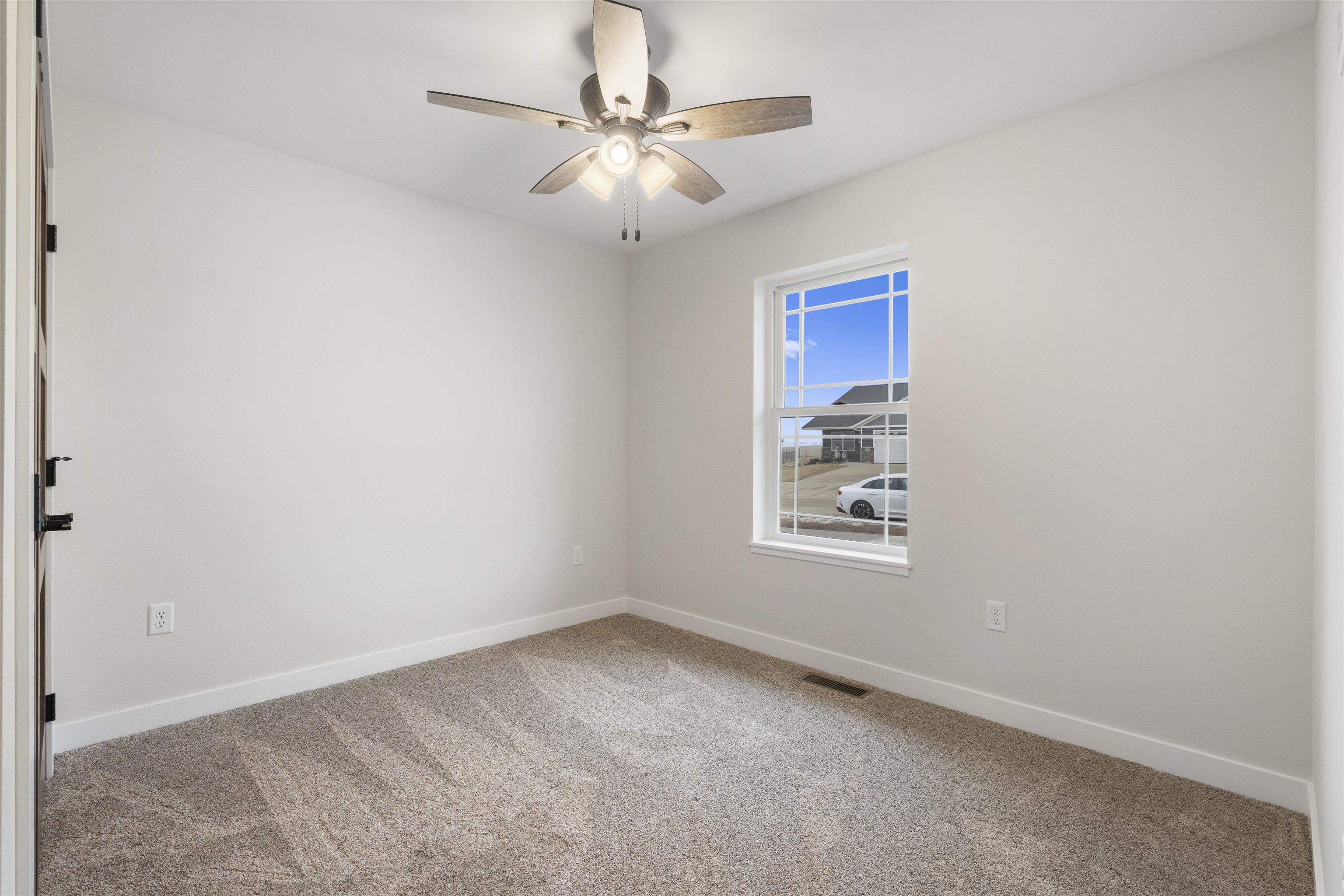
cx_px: 672
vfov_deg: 73.7
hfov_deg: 96.7
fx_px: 597
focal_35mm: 16
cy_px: 448
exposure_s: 1/200
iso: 800
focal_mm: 16
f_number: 10
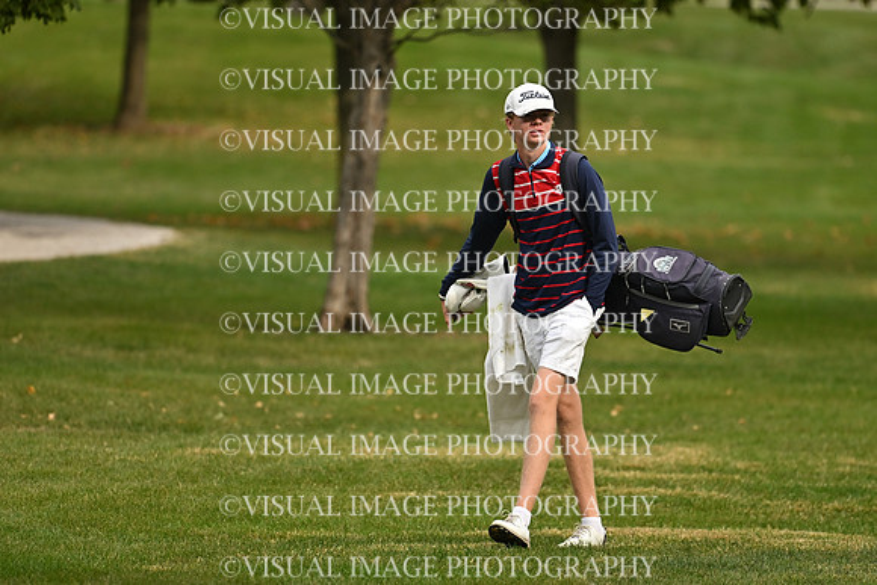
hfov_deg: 3.4
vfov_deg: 2.3
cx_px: 438
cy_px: 292
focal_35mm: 600
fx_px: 14619
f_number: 4.5
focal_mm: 400
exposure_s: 1/2000
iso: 500
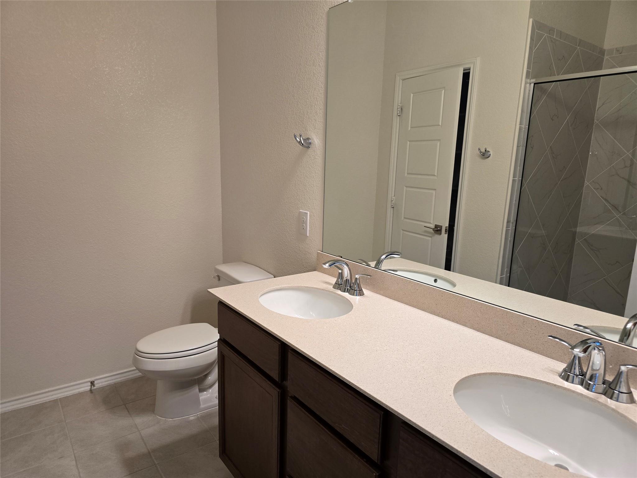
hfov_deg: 73.9
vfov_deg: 58.9
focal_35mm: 23
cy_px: 239
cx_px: 318
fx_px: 423
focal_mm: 6.3
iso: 125
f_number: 1.7
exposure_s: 1/120
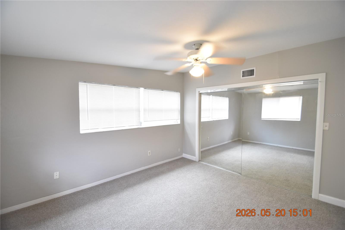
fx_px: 144
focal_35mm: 15
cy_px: 115
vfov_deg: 77.3
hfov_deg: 100.4
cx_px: 172
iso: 800
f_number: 3.5
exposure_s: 1/20
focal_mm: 10
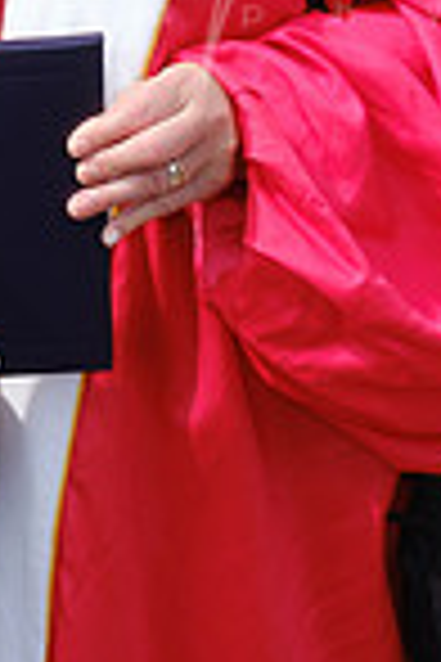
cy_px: -188
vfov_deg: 12.9
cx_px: -316
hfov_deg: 8.6
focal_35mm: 154
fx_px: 2830
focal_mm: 20
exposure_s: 1/250
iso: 400
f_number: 11
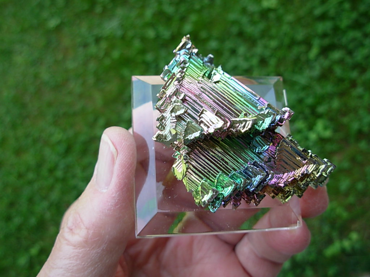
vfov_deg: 37.7
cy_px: 138
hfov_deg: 49.0
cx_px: 185
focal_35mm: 38
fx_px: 406
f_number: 2.9
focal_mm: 6.3
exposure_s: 1/171
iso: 50
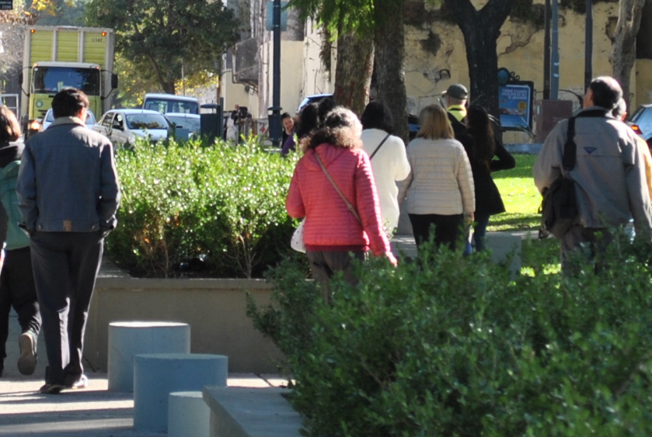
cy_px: -73
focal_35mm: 285
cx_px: 162
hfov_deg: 7.2
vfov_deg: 4.8
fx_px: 5167
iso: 110
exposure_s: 1/125
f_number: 5.6
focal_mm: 55
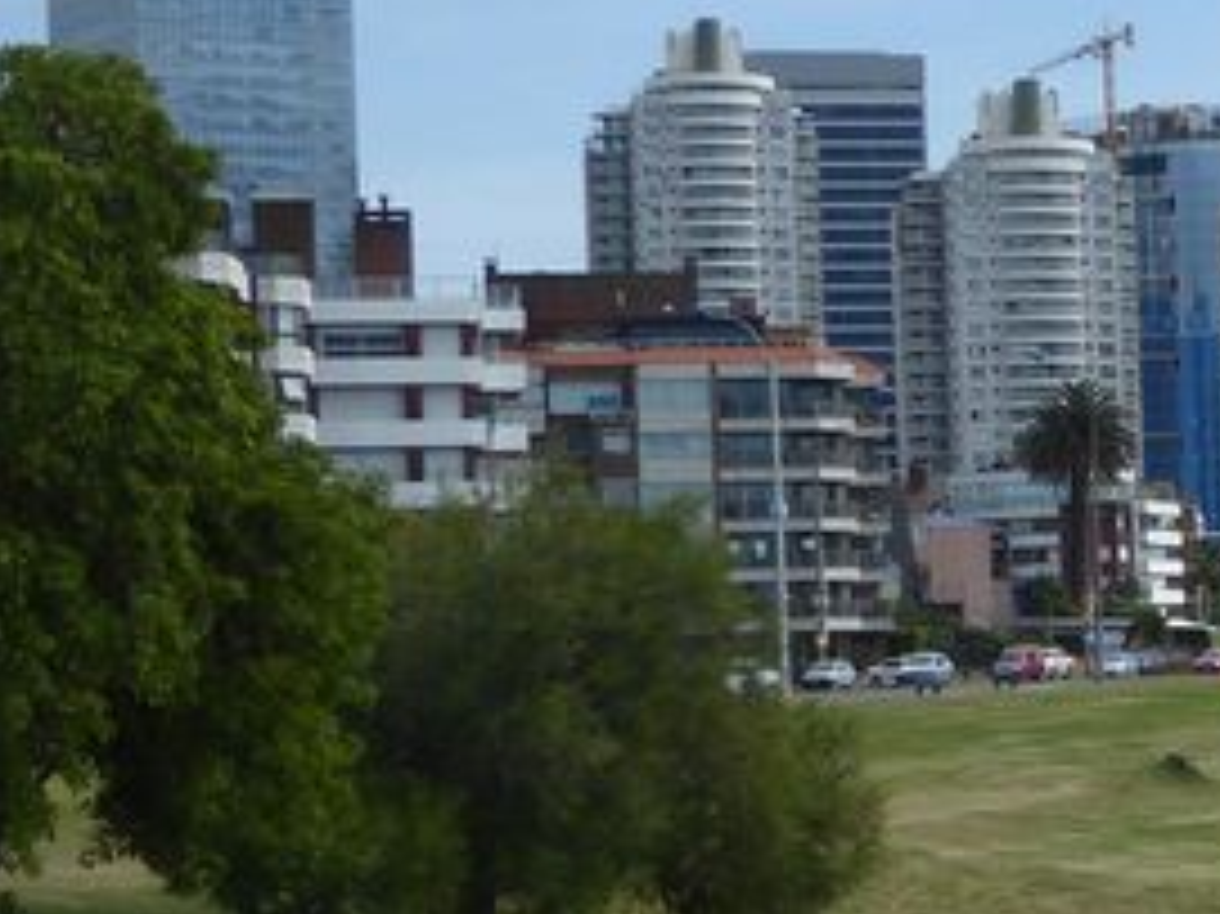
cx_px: 1576
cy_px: 617
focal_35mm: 124
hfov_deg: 15.2
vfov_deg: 11.9
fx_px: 4368
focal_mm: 7.2
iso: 80
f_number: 3.8
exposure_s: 1/800
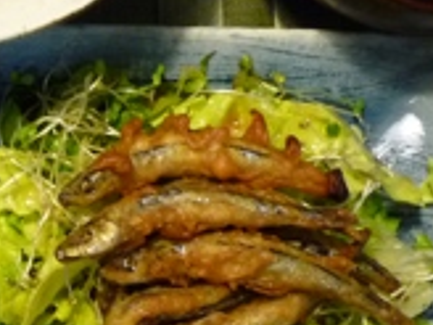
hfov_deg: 26.0
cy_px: 104
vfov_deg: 20.9
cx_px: -26
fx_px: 876
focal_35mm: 70
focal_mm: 4.4
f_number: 2.8
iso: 400
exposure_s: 1/8
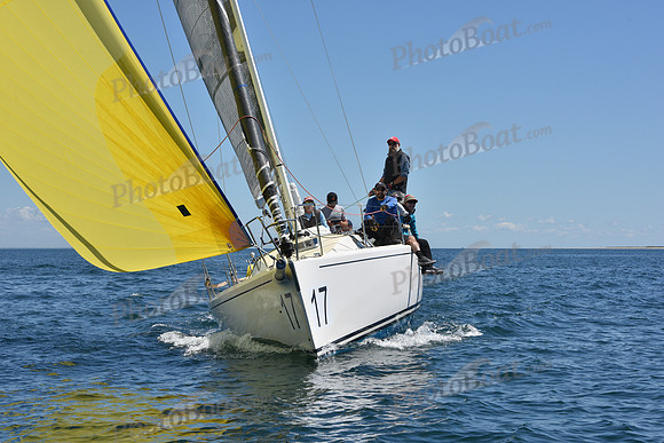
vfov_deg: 17.1
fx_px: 1476
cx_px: 332
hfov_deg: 25.4
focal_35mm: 80
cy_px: 222
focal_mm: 80
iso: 250
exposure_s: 1/800
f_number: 11
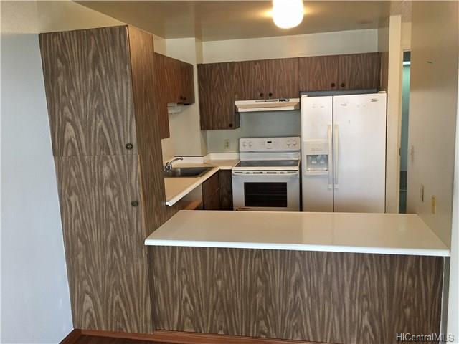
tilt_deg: -9.2
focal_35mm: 29
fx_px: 385
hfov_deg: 61.7
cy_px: 172
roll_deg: +0.4
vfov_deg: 48.2
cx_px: 230
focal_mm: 4.15
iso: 64
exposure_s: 1/15
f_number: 2.2
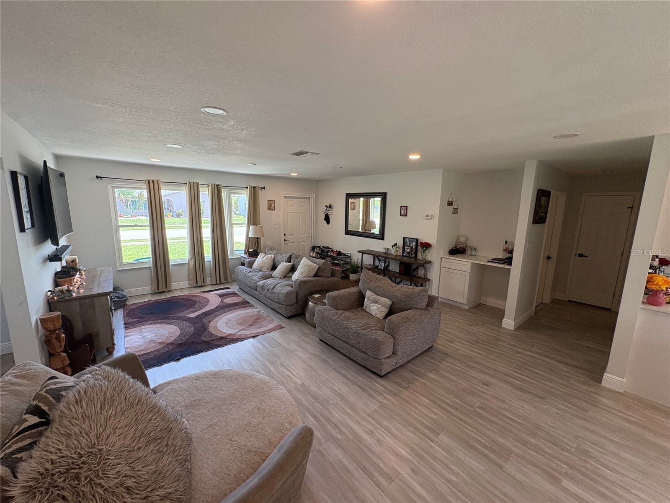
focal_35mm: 14
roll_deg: -1.3
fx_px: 271
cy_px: 252
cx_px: 335
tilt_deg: -9.4
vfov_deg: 85.7
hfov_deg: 102.1
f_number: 2.2
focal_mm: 2.22
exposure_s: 1/120
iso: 160
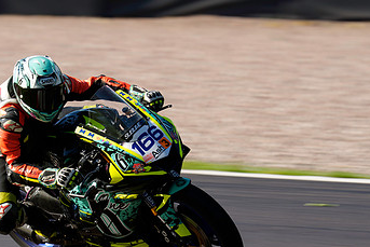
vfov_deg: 2.0
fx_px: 6950
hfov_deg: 3.0
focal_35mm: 676
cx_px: 135
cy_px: 183
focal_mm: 400
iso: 125
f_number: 9
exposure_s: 1/160
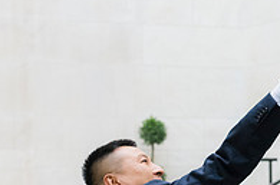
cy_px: 267
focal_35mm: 155
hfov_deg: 13.3
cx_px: 123
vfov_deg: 8.6
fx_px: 1203
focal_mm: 35
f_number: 3.2
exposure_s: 1/160
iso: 2200
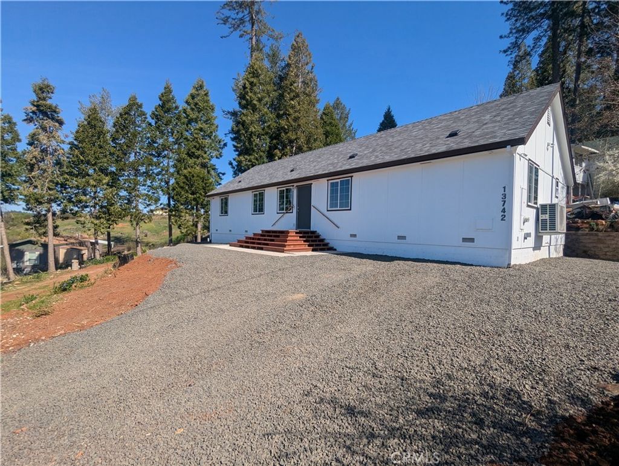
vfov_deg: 78.2
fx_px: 286
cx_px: 310
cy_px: 233
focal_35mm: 16
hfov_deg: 94.4
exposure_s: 1/1938
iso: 47
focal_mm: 2.35
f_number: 2.2
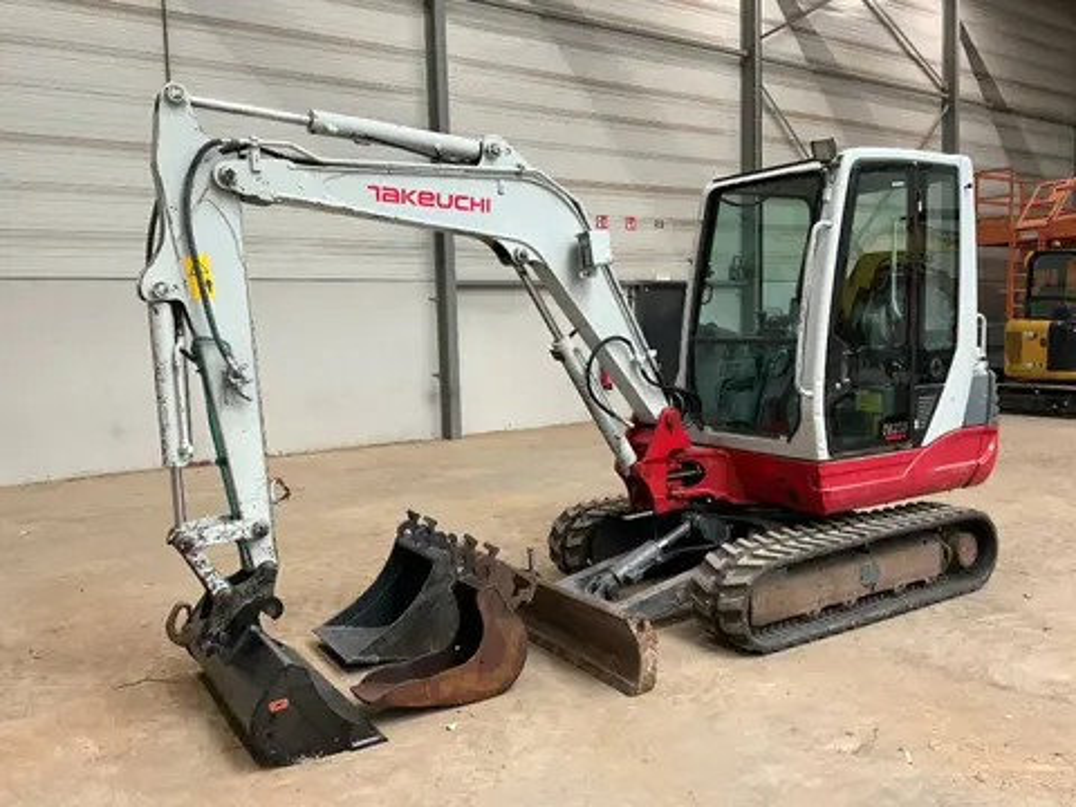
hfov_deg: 61.7
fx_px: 901
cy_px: 404
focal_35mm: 29
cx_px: 538
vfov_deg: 48.2
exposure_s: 1/60
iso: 125
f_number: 1.8
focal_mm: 3
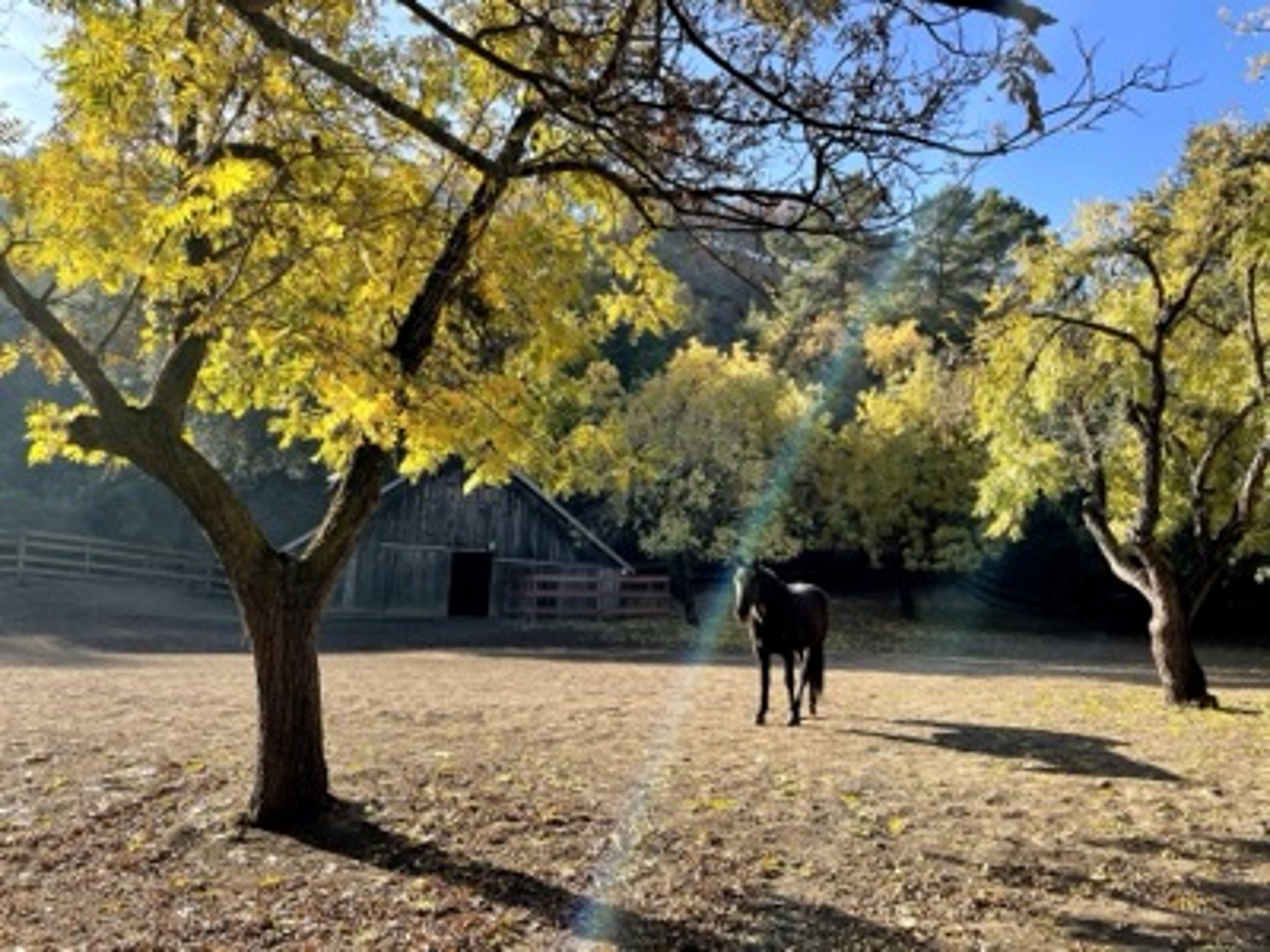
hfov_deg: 67.3
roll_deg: -0.5
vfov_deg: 53.1
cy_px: 476
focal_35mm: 26
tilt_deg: +8.6
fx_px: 954
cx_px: 635
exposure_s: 1/988
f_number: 1.6
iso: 32
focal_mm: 4.2
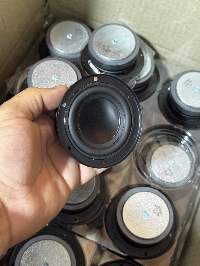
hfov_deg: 30.3
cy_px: 133
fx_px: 370
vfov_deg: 39.7
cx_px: 100
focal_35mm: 48
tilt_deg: -67.1
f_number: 1.78
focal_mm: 6.76
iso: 800
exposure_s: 1/25
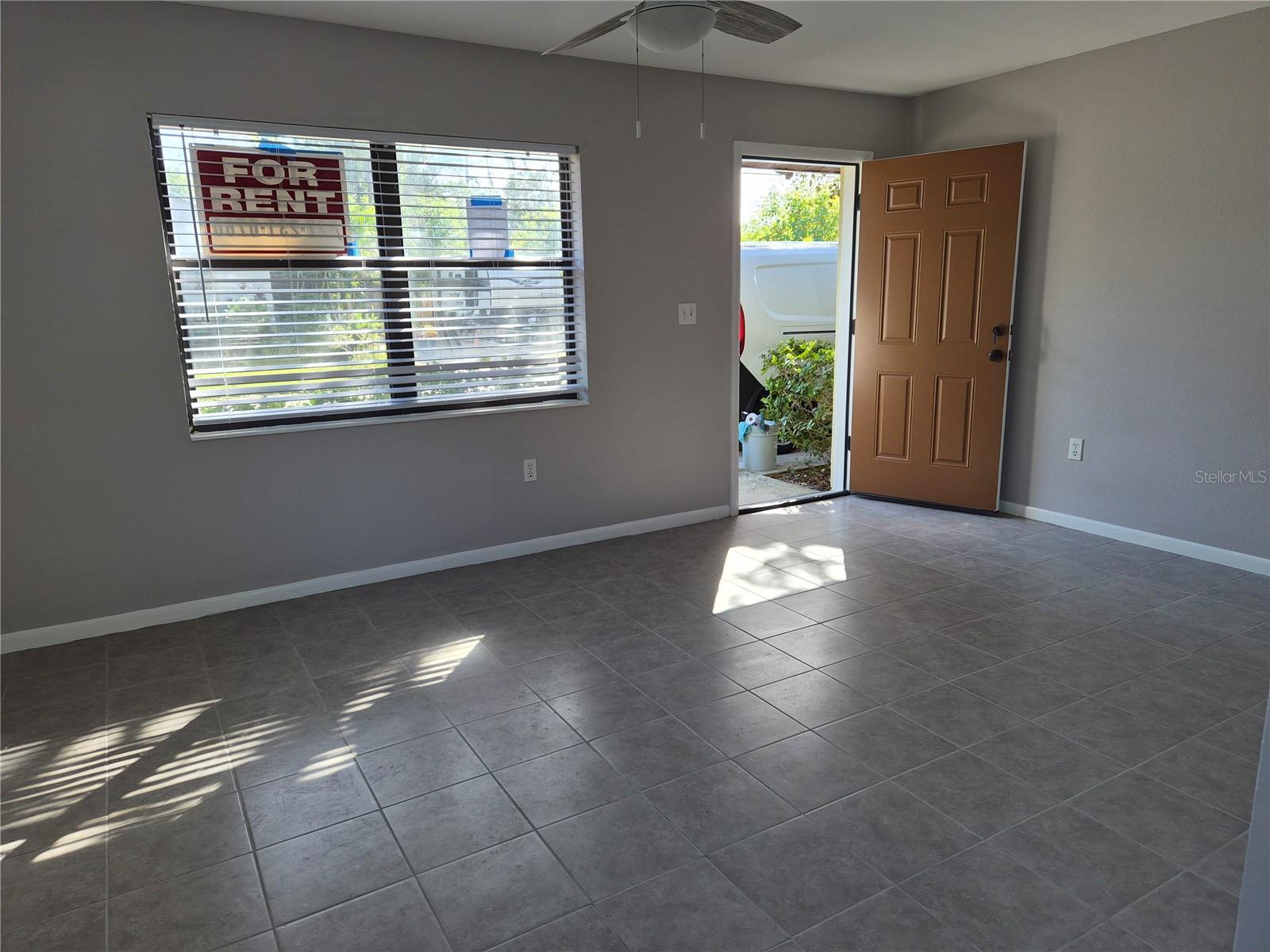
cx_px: 635
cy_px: 476
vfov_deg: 58.9
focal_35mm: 23
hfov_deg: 73.9
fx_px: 844
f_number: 1.8
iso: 40
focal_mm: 5.4
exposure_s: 1/180
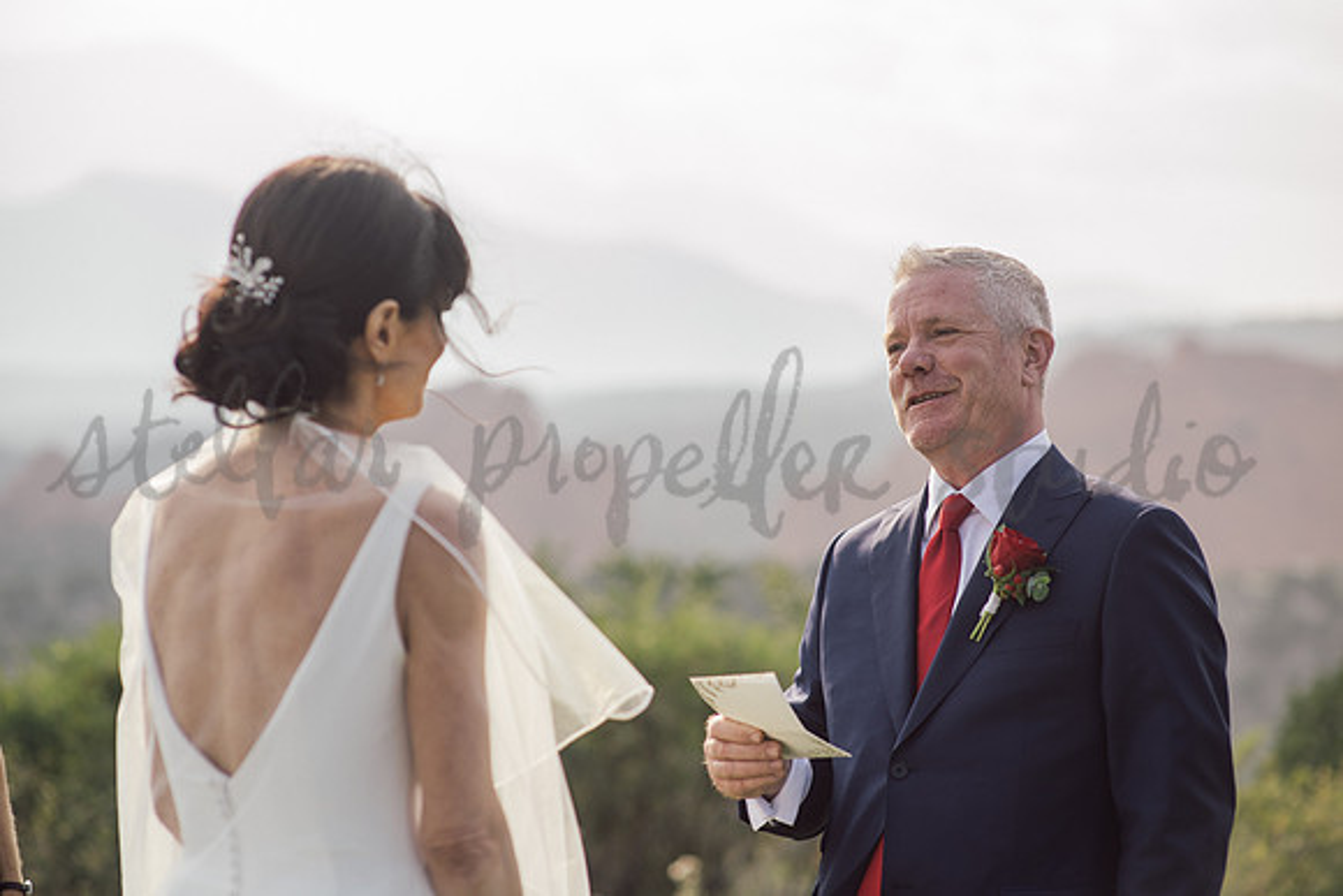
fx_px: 3172
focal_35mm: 85
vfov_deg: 16.1
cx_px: 672
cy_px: 448
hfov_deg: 23.9
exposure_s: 1/1600
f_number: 2.5
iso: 160
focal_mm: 85
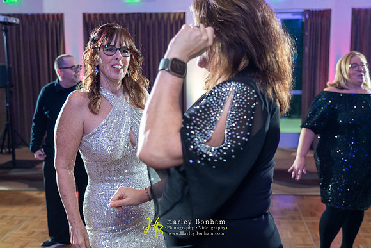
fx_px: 474
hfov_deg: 42.7
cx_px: 186
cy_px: 124
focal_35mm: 46
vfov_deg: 29.3
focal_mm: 46
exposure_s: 1/200
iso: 2500
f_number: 4
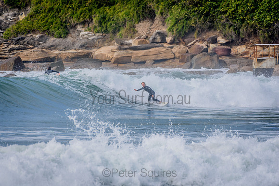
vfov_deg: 1.8
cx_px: 140
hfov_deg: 2.7
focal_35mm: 750
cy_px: 93
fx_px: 5814
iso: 250
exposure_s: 1/2000
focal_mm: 500
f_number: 5.6
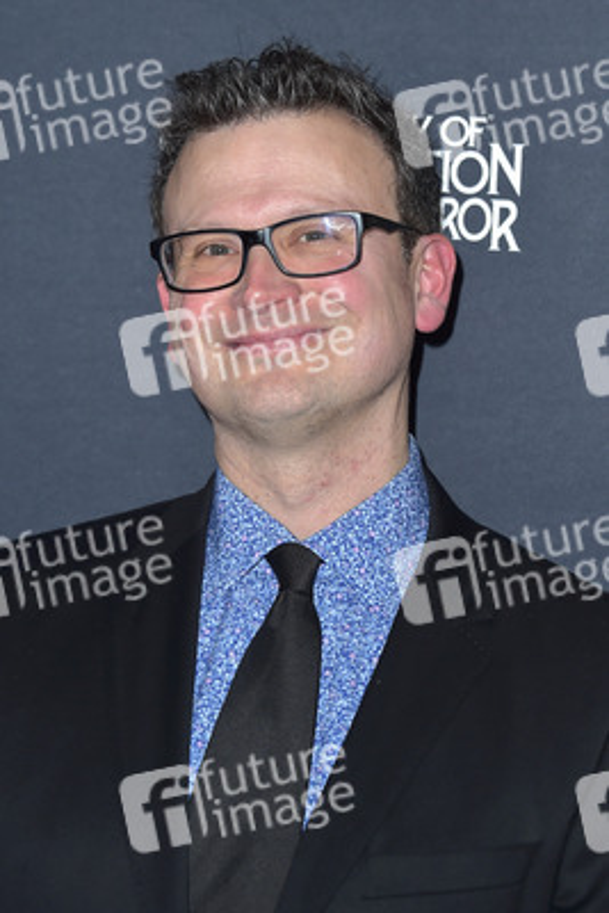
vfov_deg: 20.4
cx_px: 304
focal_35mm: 100
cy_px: 456
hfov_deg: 13.7
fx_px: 2535
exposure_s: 1/250
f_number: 6.3
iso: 250
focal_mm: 100
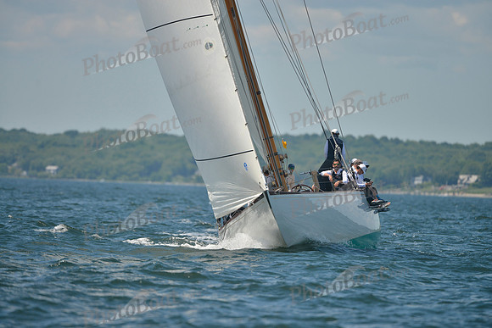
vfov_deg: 5.7
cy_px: 164
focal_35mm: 240
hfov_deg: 8.6
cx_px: 246
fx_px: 3281
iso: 280
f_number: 4
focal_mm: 240
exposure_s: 1/3200
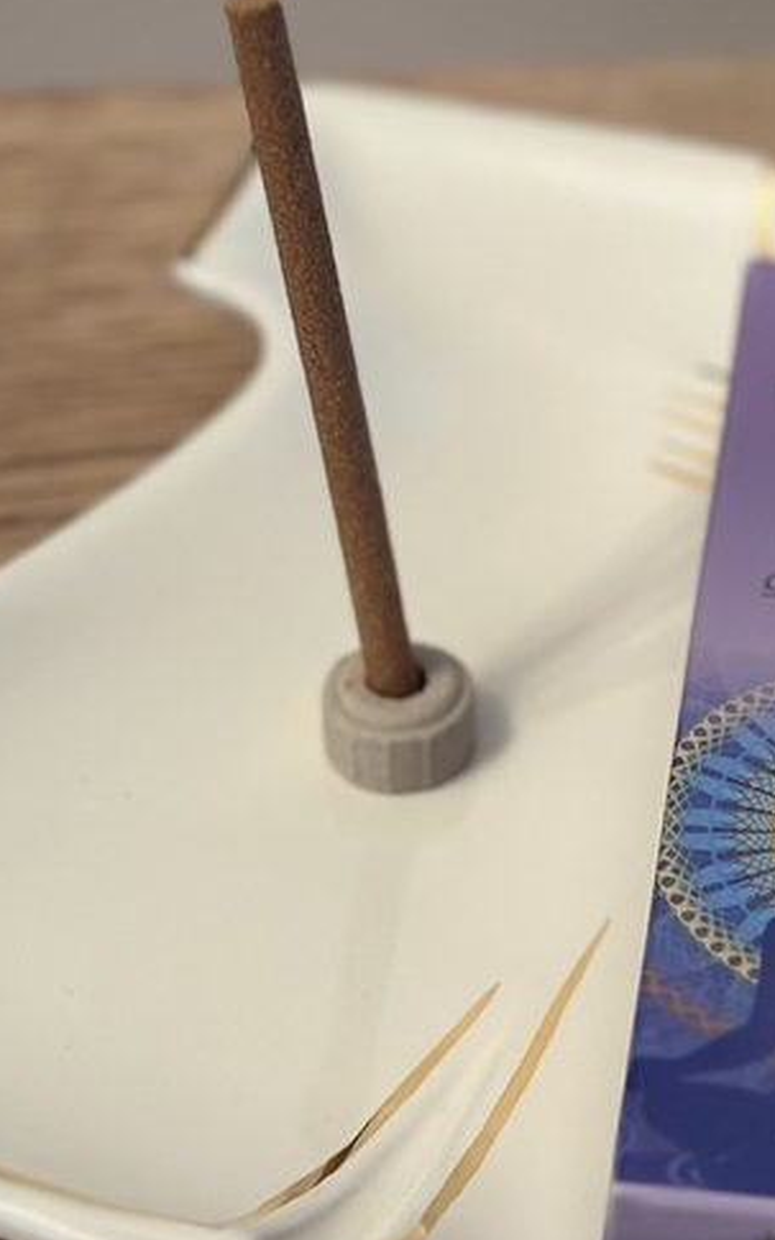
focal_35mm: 105
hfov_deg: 12.2
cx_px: 890
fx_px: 3549
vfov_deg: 19.8
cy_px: 585
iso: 250
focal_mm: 6.86
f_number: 1.78
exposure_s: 1/50
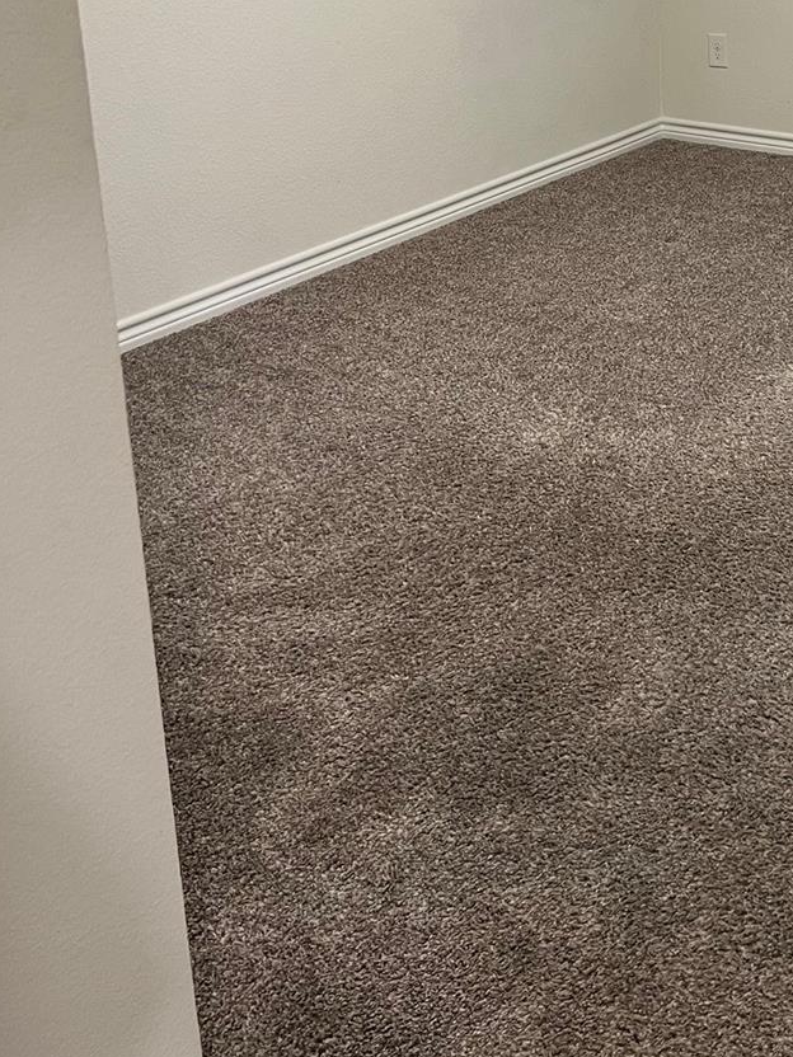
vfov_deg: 37.3
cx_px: 721
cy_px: 119
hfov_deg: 29.0
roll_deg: +0.8
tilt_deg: -14.3
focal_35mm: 48
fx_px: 1466
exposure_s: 1/60
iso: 200
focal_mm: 5.7
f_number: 1.5
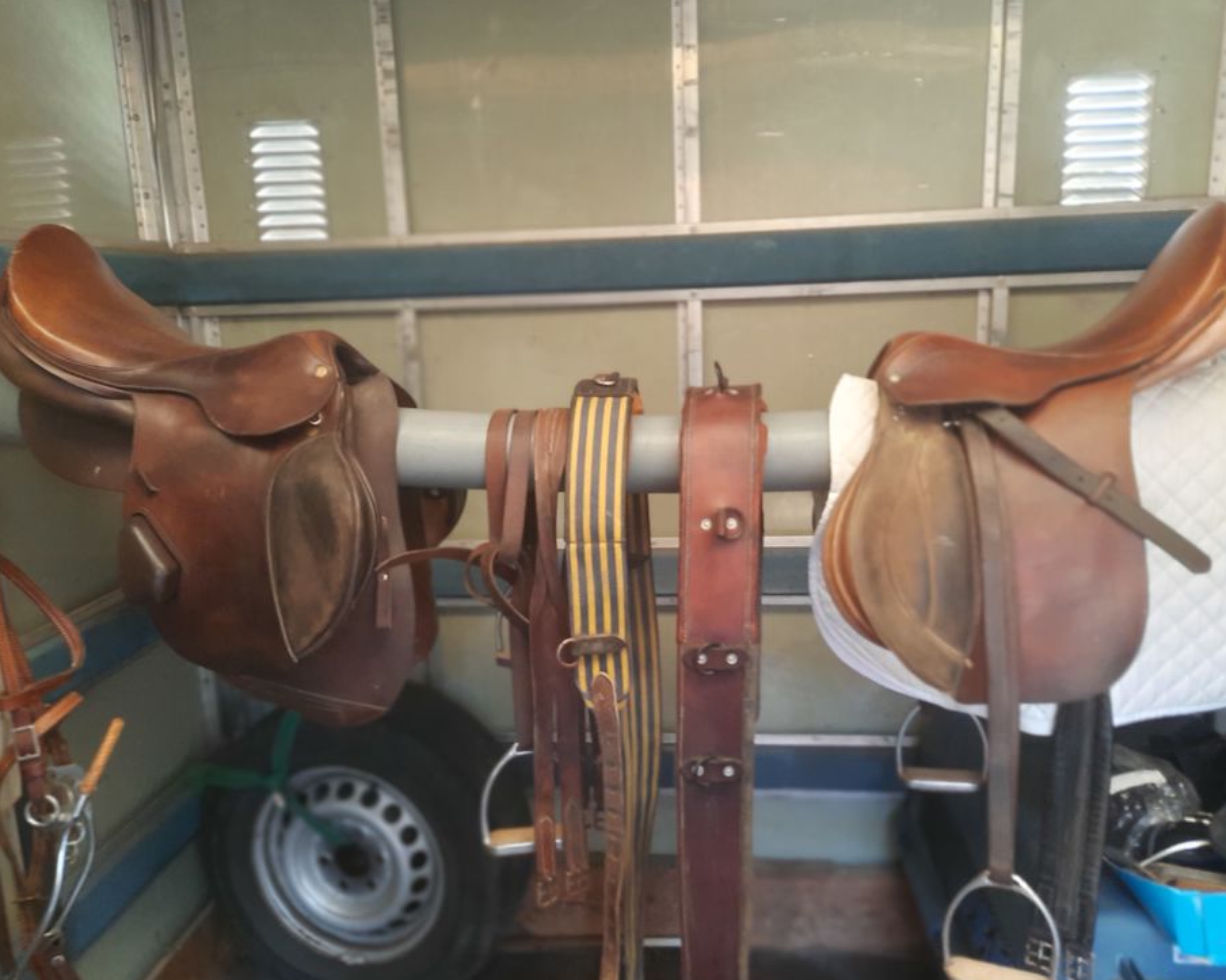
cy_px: 504
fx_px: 980
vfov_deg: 53.2
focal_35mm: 27
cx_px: 627
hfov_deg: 64.1
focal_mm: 4.6
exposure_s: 1/33
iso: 320
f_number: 2
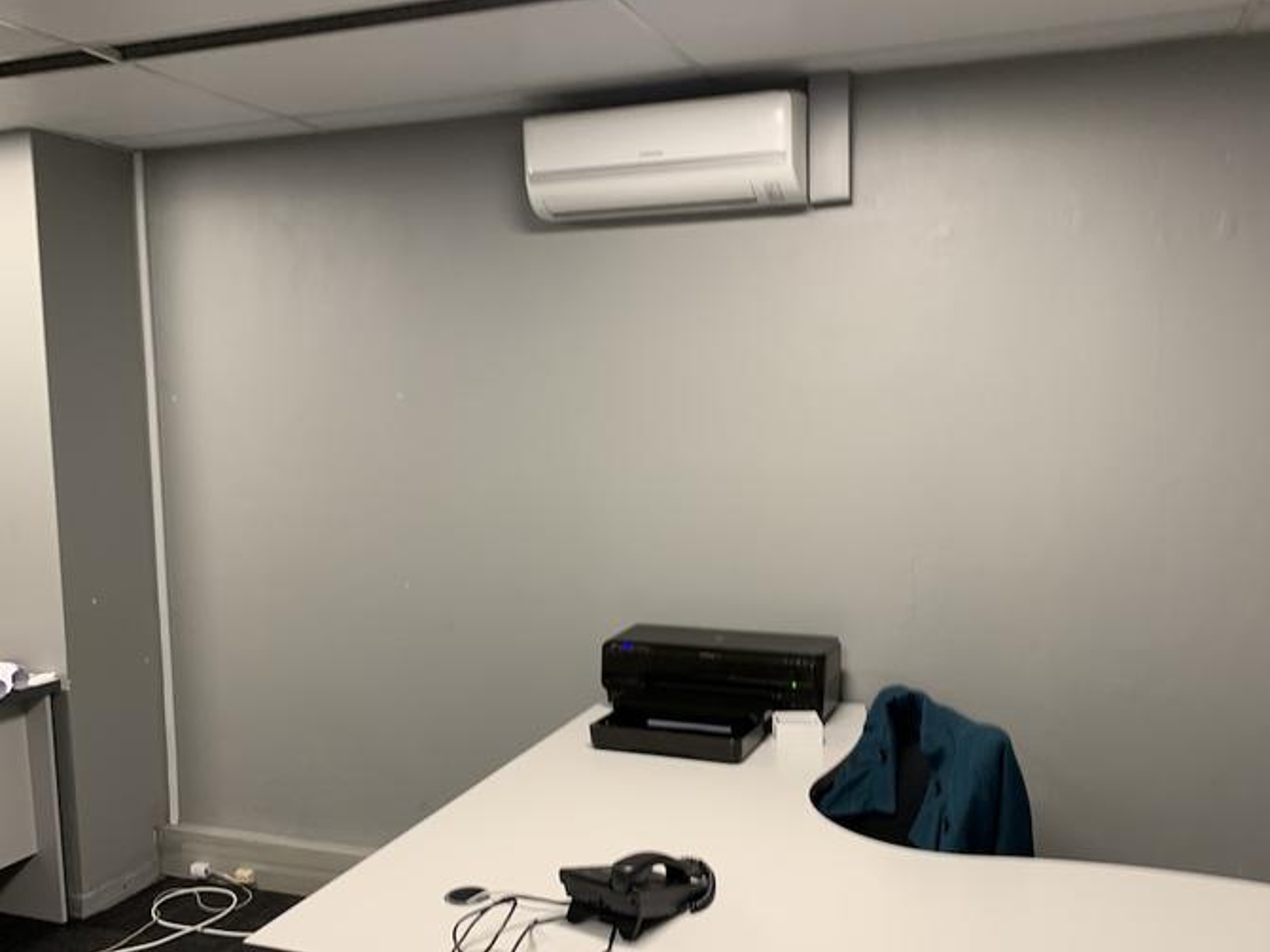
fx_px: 1137
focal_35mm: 31
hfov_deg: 58.3
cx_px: 666
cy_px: 551
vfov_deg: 45.3
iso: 80
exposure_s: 1/50
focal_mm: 4.25
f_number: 1.8
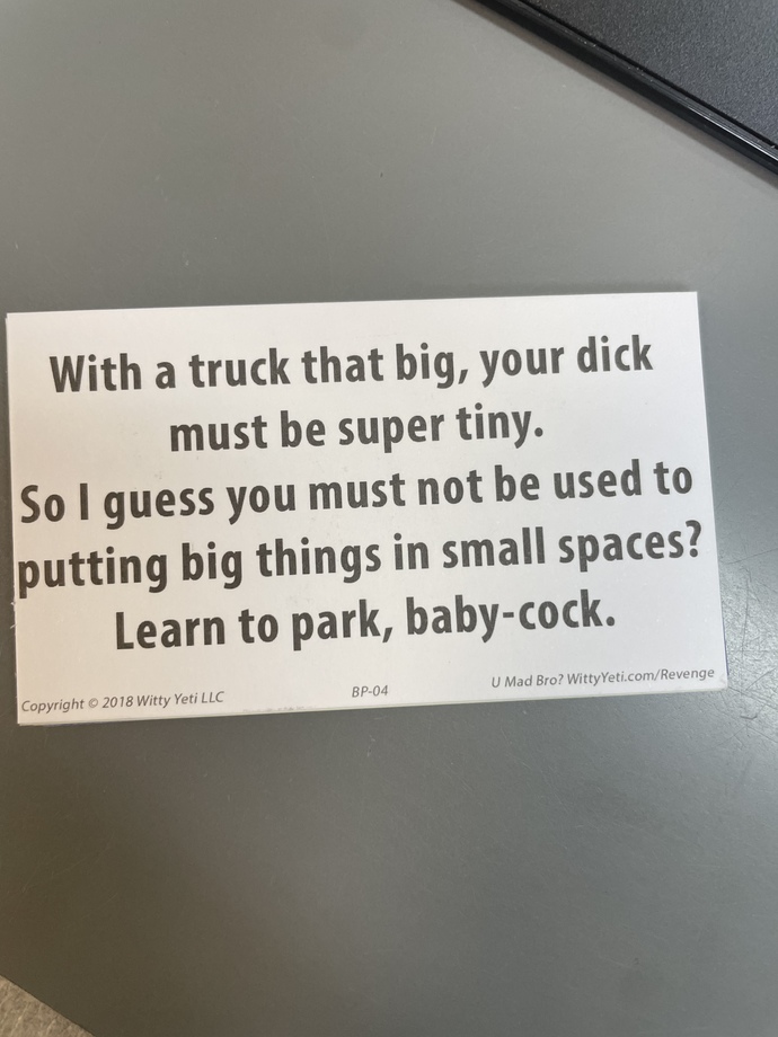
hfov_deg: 53.1
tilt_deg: -85.0
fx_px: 779
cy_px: 518
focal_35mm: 26
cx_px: 389
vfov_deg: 67.3
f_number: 1.6
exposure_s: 1/120
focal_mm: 4.2
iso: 100
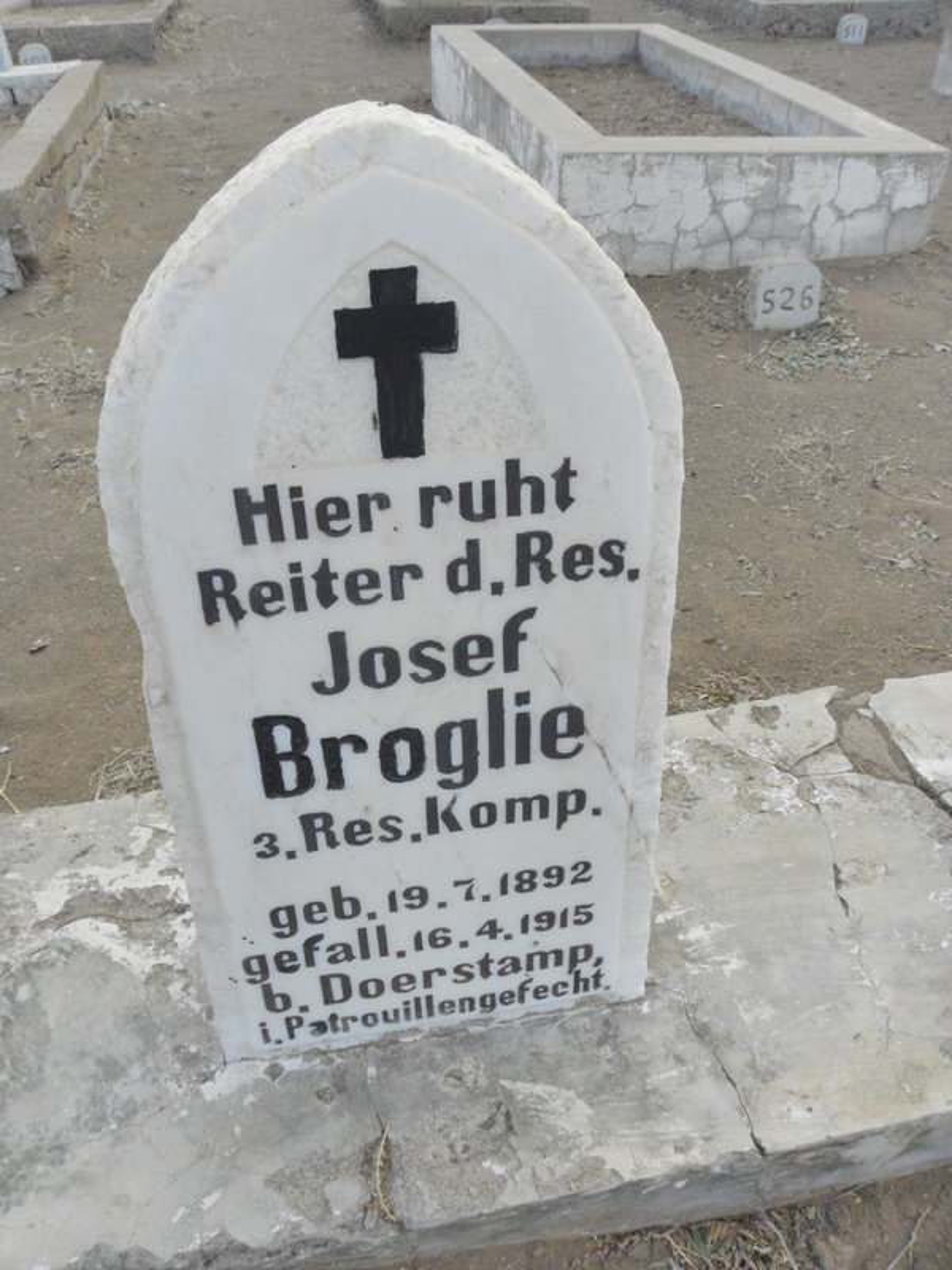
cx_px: 476
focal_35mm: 26
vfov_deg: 67.3
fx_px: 953
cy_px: 635
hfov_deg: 53.1
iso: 200
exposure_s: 1/200
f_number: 6.3
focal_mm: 4.6
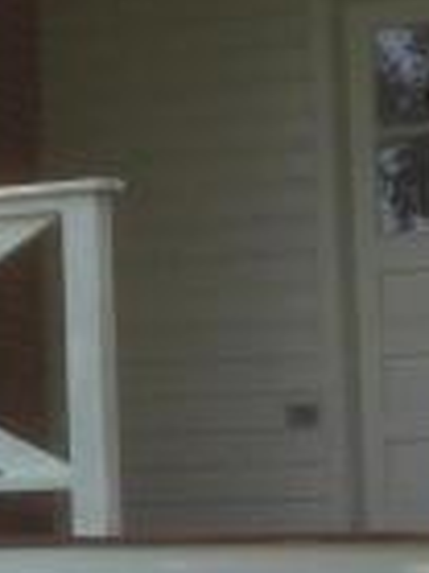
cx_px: -45
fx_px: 2648
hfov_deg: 9.2
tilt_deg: +8.1
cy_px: 346
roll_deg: +1.8
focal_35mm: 160
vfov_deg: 12.4
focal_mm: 4.15
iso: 32
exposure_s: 1/466
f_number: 2.2
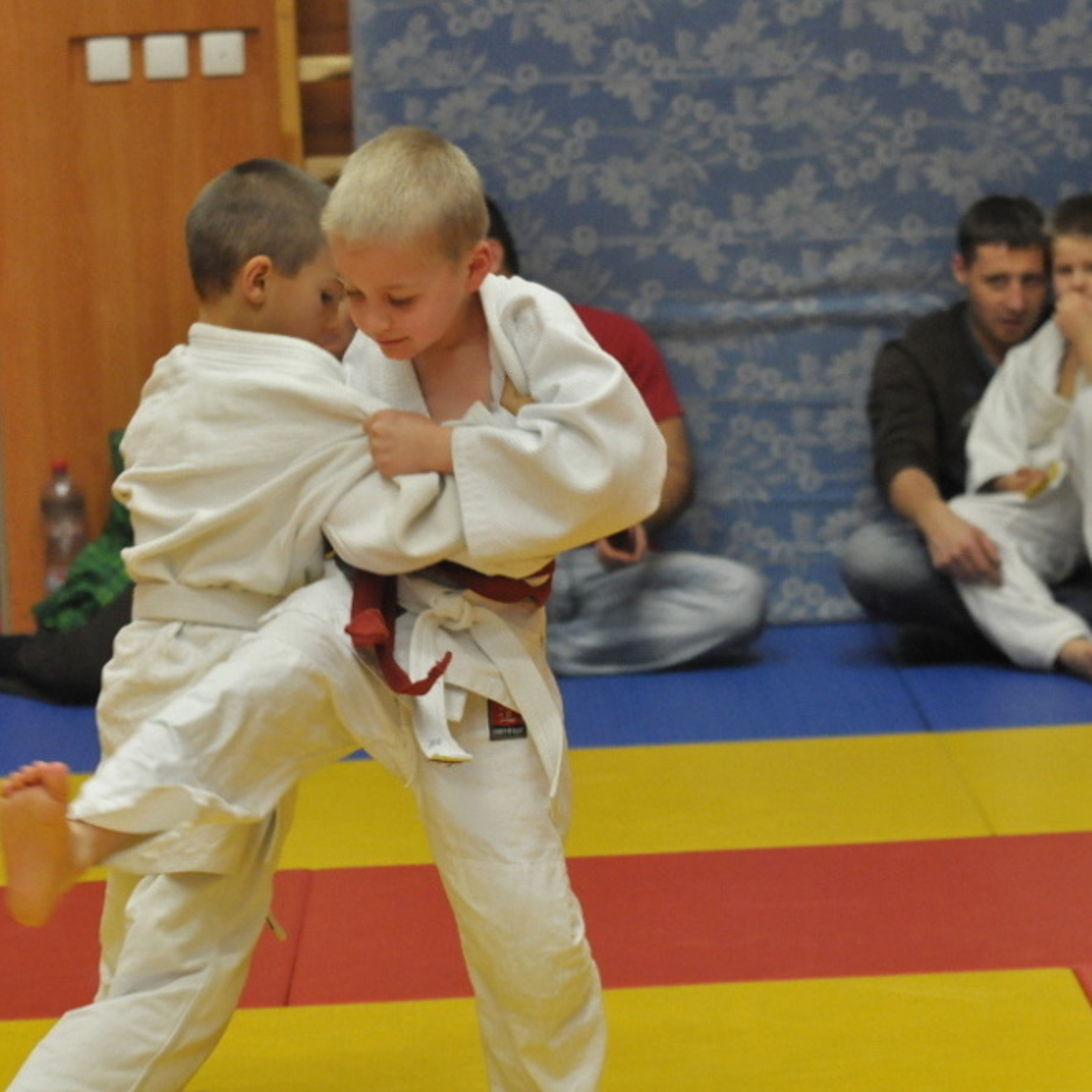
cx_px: 450
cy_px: 544
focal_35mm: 135
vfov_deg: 12.9
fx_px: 4818
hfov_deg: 12.9
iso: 1600
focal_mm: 70
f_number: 3.5
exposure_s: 1/200
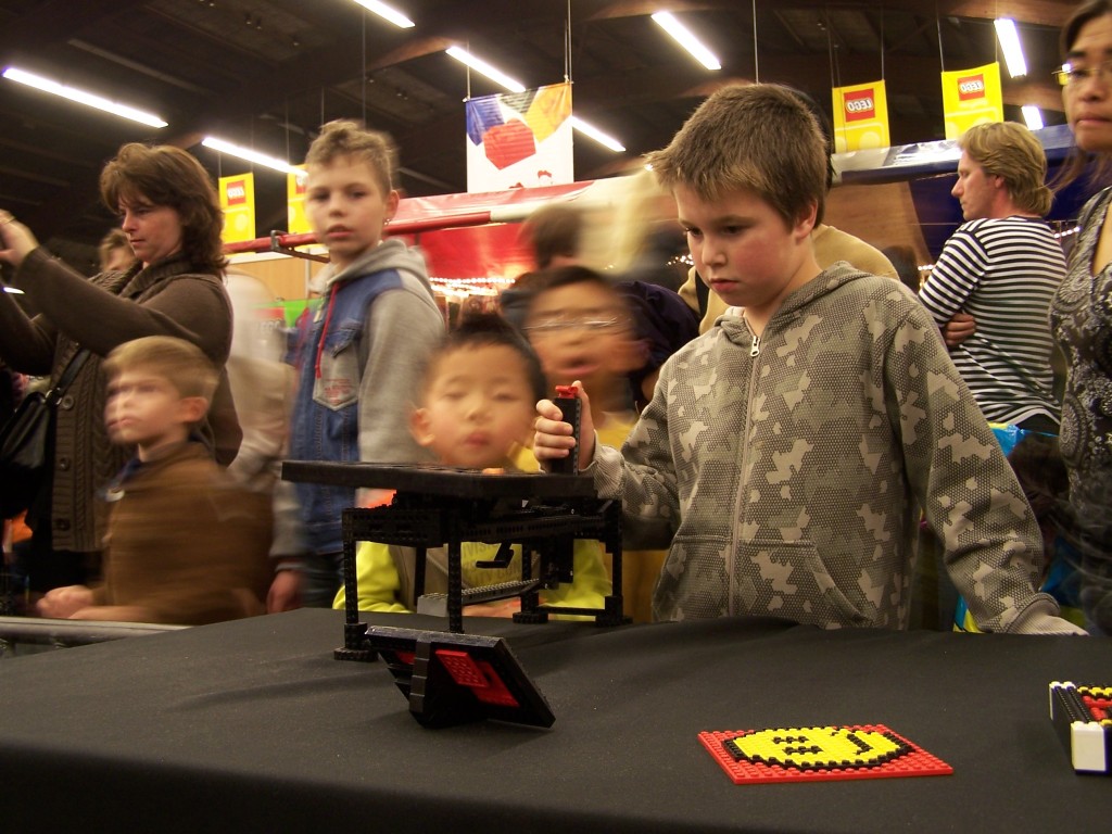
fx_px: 1221
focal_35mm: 38
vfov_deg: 37.7
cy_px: 417
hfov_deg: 49.0
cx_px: 556
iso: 80
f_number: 2.8
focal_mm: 6.3
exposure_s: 1/2
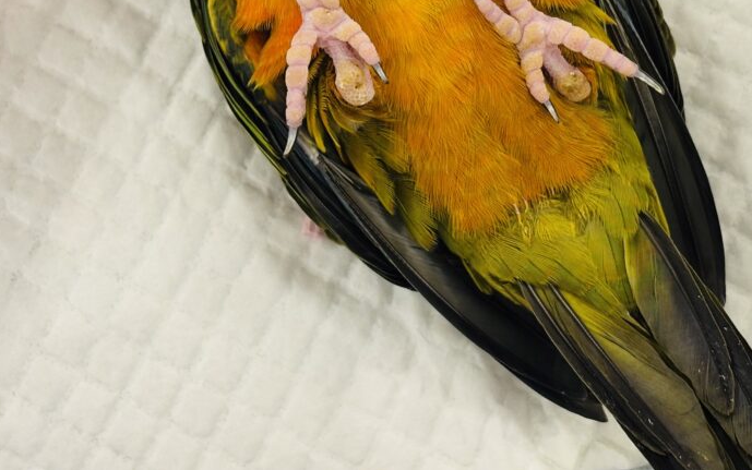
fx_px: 1968
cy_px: -19
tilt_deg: -76.1
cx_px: 490
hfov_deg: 21.6
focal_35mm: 96
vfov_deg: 13.4
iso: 64
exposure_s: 1/50
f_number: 1.6
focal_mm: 5.96
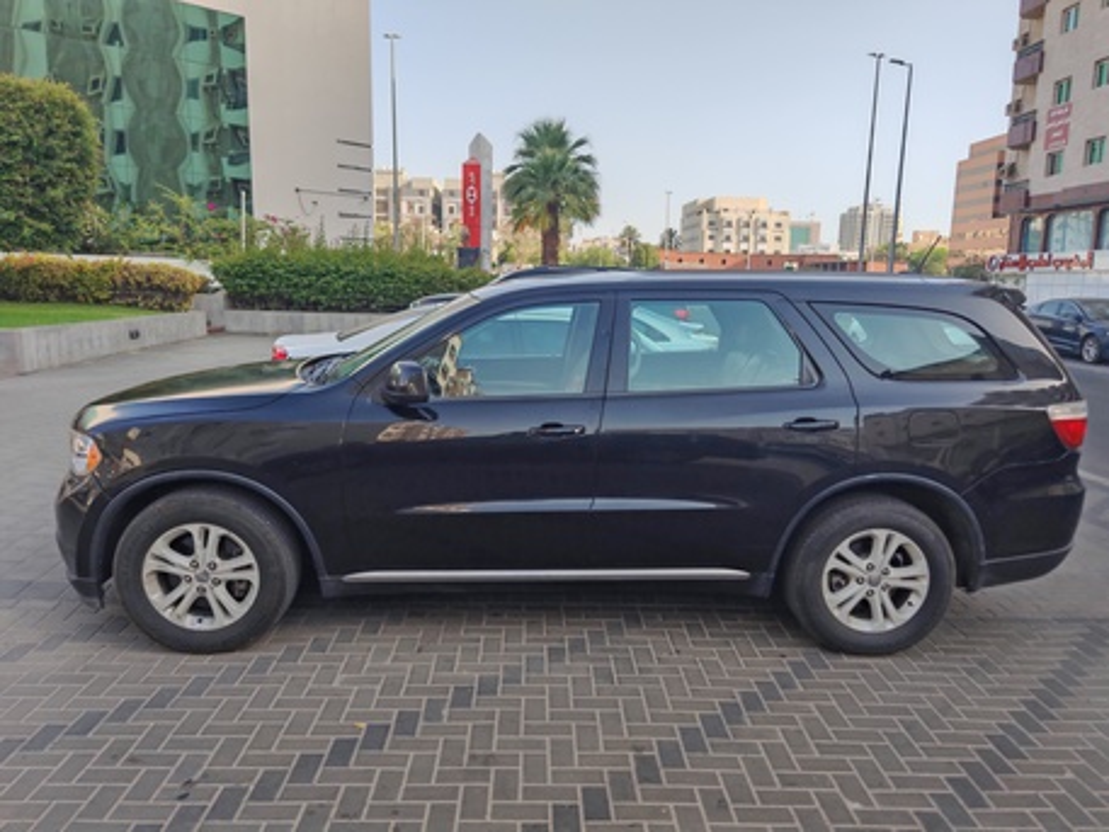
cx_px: 554
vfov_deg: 51.4
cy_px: 416
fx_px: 865
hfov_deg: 65.3
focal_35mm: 27
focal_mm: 6.67
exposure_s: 1/800
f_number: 1.9
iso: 50
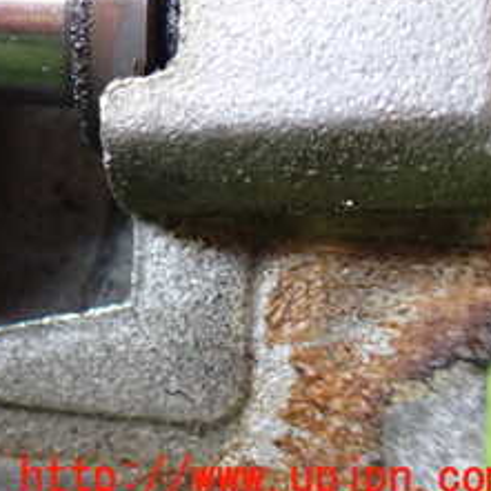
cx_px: -144
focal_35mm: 72
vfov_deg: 23.1
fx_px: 1155
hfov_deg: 21.7
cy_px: 7
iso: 500
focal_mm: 5.4
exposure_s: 1/125
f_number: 2.3
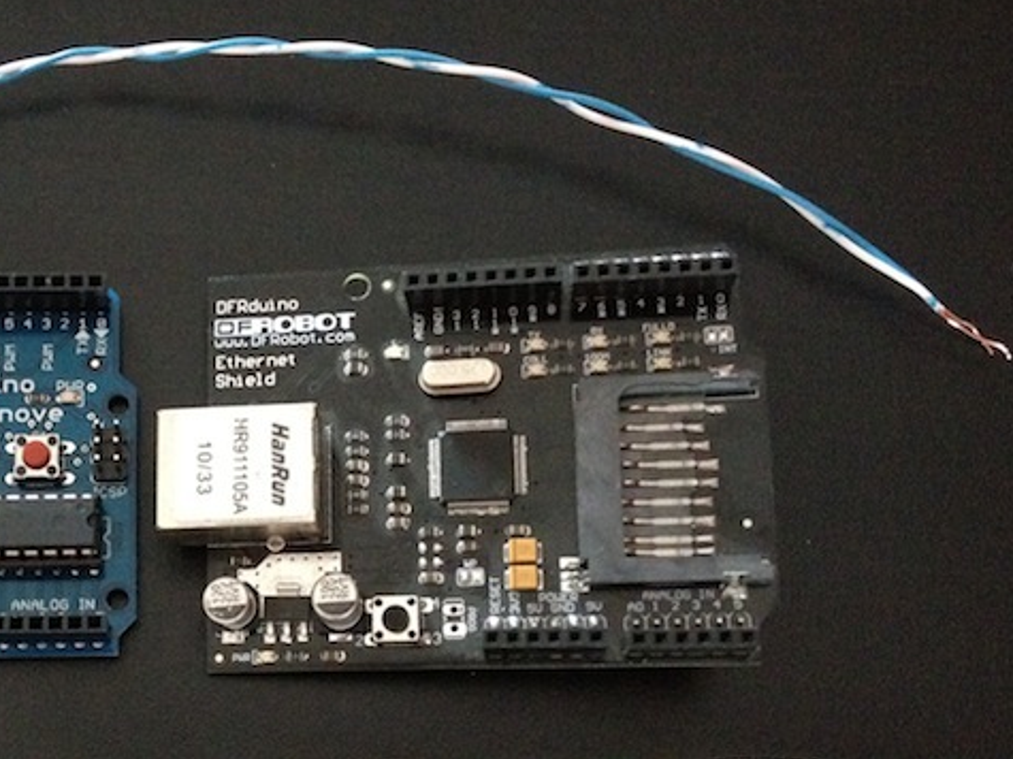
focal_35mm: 59
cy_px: 514
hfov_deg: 32.1
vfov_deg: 24.7
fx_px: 1726
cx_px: 245
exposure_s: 1/15
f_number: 2.4
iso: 640
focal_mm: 4.28
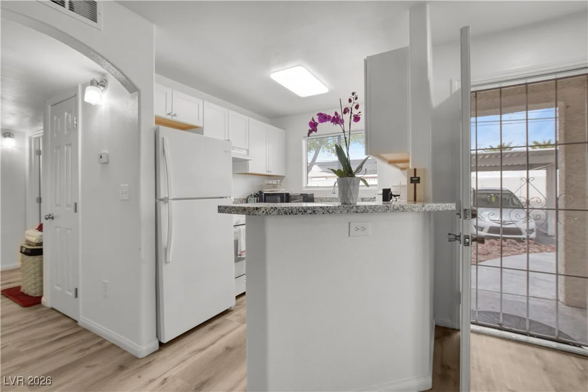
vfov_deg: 77.3
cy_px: 196
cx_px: 294
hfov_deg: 100.4
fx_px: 245
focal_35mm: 15
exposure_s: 1/6
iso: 400
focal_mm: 10
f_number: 8
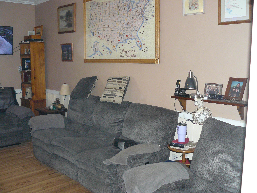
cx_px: 128
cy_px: 96
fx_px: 267
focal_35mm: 36
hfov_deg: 51.4
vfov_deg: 39.7
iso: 200
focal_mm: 6
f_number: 2.8
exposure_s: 1/50
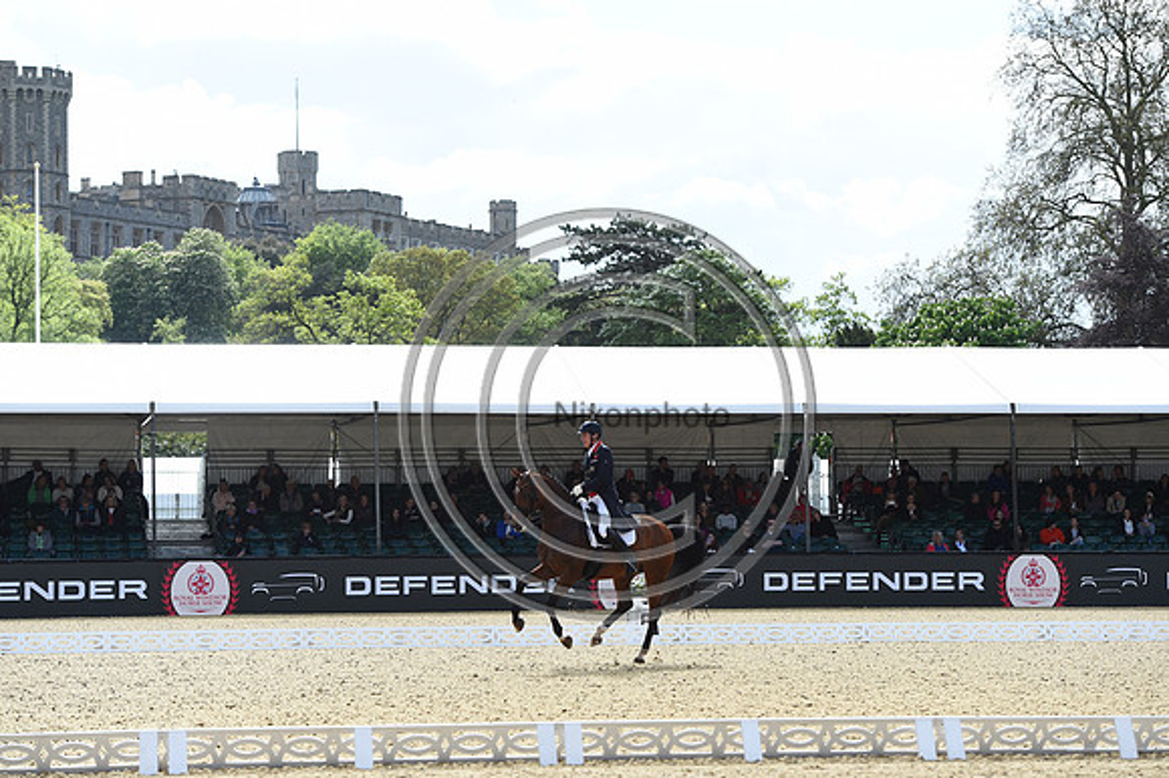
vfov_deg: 14.4
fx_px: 3083
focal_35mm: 95
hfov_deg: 21.5
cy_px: 389
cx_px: 584
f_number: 4.5
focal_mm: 95
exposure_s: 1/1250
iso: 250
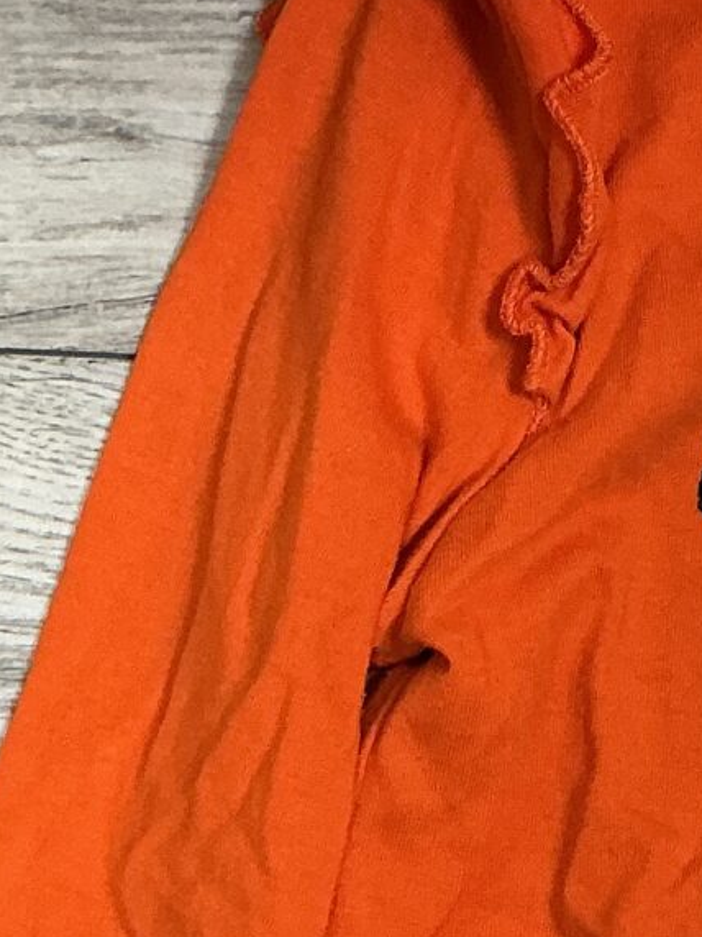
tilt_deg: -83.5
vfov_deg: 15.1
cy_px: 747
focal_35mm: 130
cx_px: 984
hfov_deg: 11.0
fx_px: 3516
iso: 80
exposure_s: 1/60
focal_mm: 3
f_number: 1.8
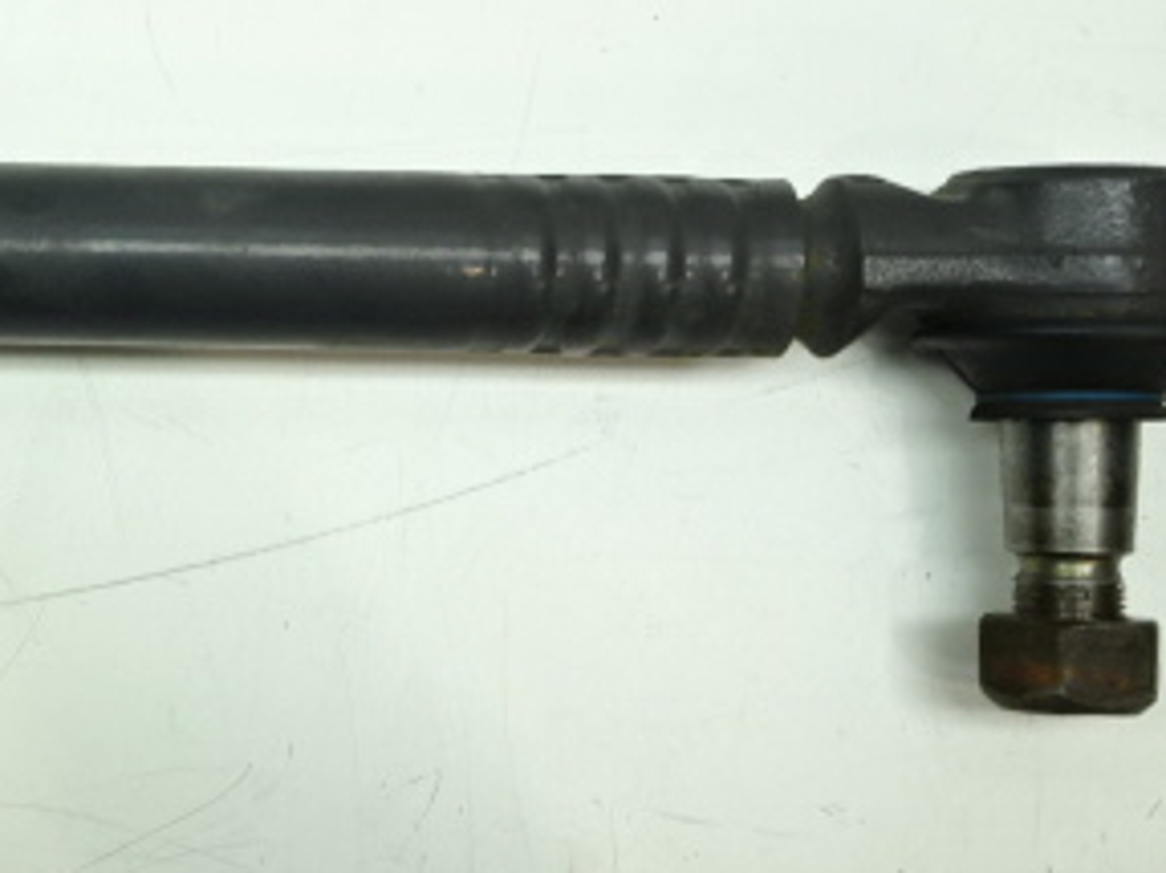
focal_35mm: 67
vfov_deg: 21.9
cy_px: 410
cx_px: 53
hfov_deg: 27.6
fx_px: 2256
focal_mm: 5.09
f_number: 3.5
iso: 80
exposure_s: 1/30
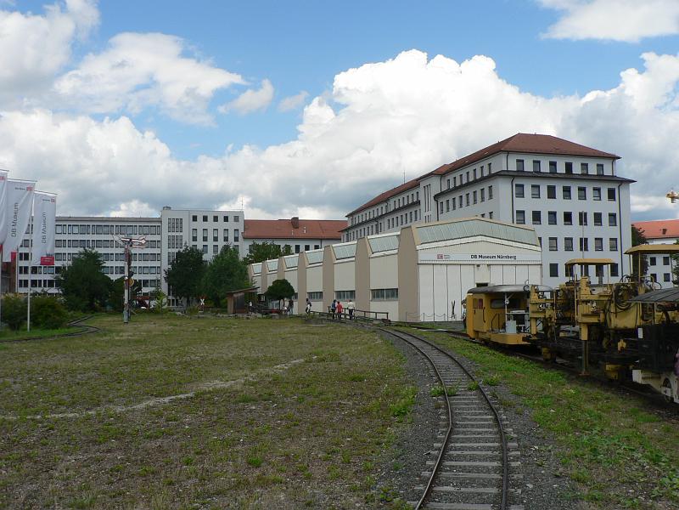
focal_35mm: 36
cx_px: 340
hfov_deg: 51.4
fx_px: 706
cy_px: 255
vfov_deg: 39.7
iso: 80
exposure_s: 1/500
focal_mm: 6
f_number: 5.6
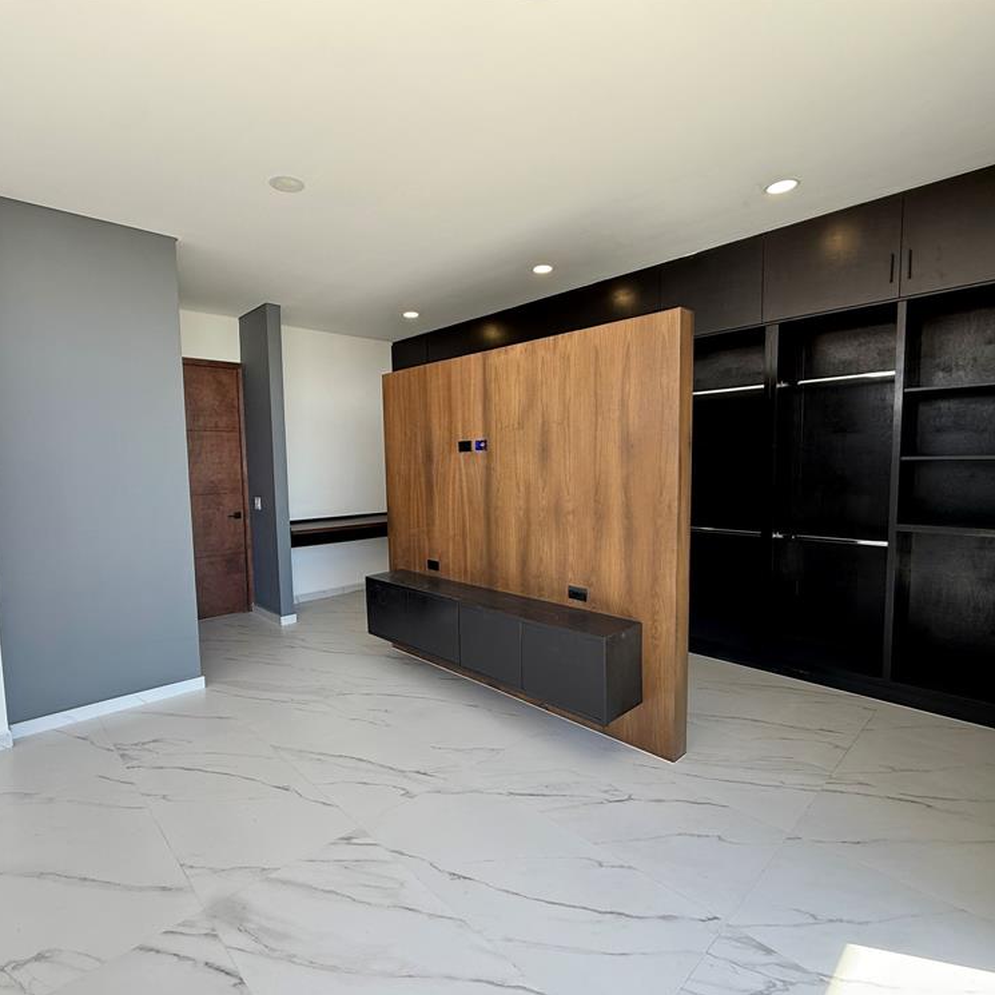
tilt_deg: -5.1
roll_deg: +0.3
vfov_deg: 84.0
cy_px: 506
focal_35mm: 17
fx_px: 553
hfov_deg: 83.8
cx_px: 462
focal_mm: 2.22
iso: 50
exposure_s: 1/99
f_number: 2.2
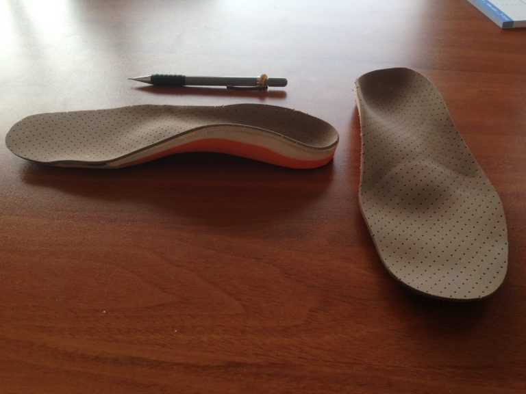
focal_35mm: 33
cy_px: 197
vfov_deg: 42.9
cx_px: 263
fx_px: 501
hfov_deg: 55.4
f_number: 2.4
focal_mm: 4.13
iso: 64
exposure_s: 1/120
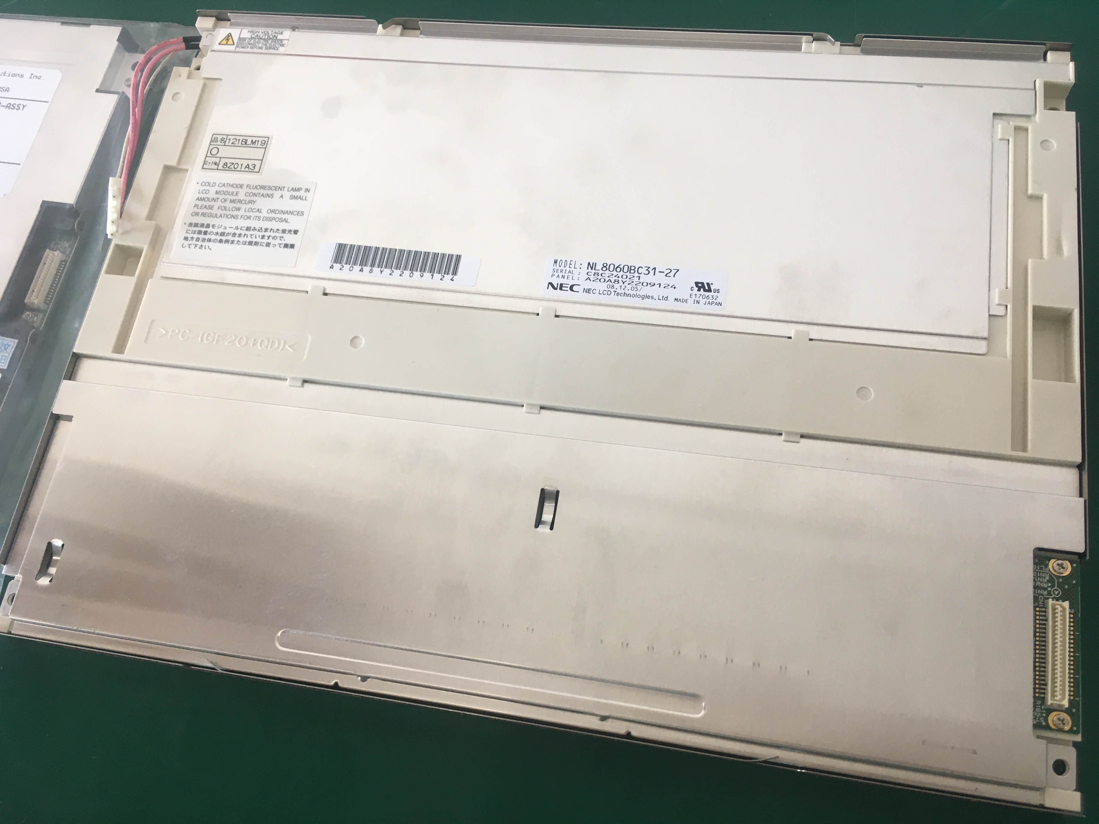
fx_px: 921
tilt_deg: -68.2
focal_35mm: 29
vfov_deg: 48.2
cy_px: 412
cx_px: 550
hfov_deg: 61.7
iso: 40
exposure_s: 1/33
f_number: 2.2
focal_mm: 4.15
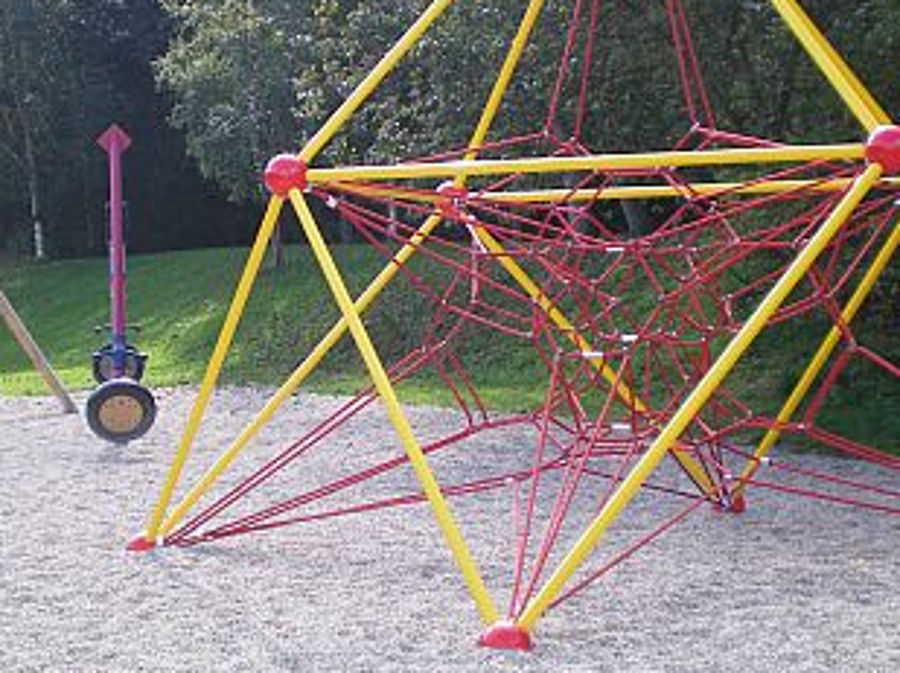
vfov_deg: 18.2
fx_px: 2104
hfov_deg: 24.1
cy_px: 281
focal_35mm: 81
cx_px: 417
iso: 64
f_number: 3.7
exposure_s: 1/200
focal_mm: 8.4
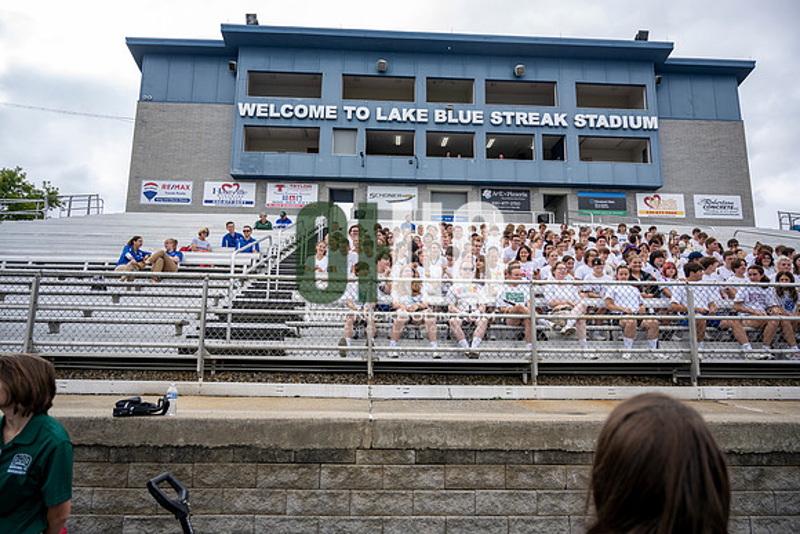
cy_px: 267
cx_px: 400
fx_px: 533
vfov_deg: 53.2
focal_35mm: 24
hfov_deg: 73.7
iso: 250
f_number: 4
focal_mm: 24
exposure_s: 1/800
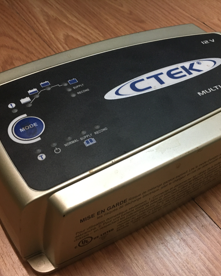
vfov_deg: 47.9
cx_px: 134
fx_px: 311
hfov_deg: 39.0
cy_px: 138
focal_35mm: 38
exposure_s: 1/30
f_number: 2.2
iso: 160
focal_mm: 4.15
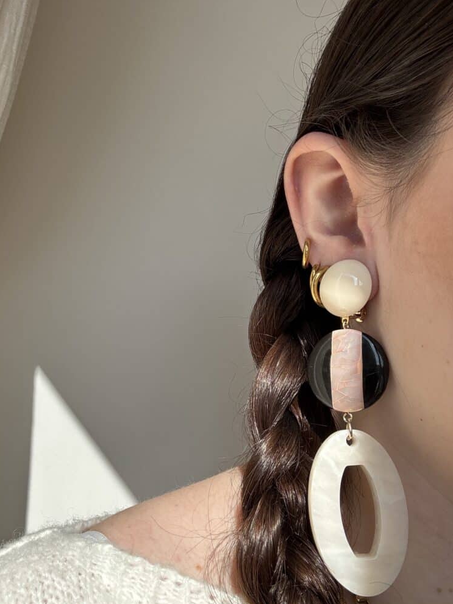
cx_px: 223
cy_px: 310
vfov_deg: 58.3
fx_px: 541
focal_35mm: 31
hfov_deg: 45.4
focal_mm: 2.69
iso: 25
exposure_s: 1/454
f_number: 1.9
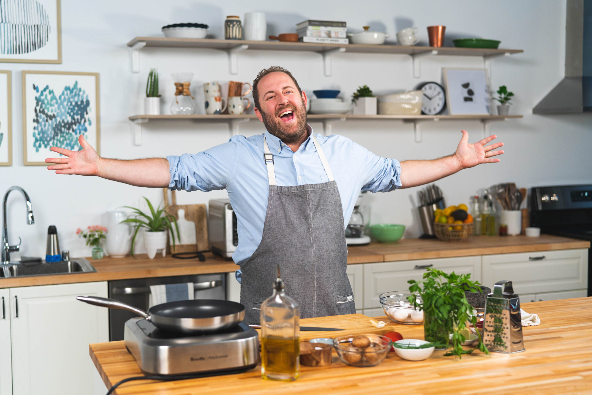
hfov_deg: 39.6
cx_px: 296
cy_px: 198
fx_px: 822
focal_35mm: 50
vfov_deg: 27.0
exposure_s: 1/500
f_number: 1.8
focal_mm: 50
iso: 800
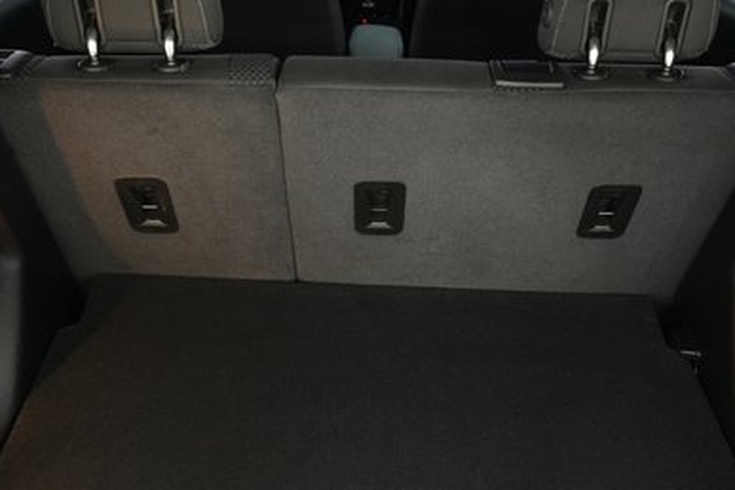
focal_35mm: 43
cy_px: 300
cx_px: 376
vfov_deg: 31.1
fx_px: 878
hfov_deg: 45.4
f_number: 2.8
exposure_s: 1/160
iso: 5000
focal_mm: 26
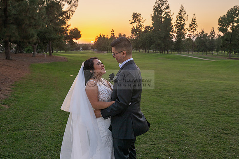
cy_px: 80
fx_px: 252
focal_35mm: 38
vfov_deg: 35.1
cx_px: 120
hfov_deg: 50.7
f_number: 5.6
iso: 200
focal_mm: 38
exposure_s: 1/160
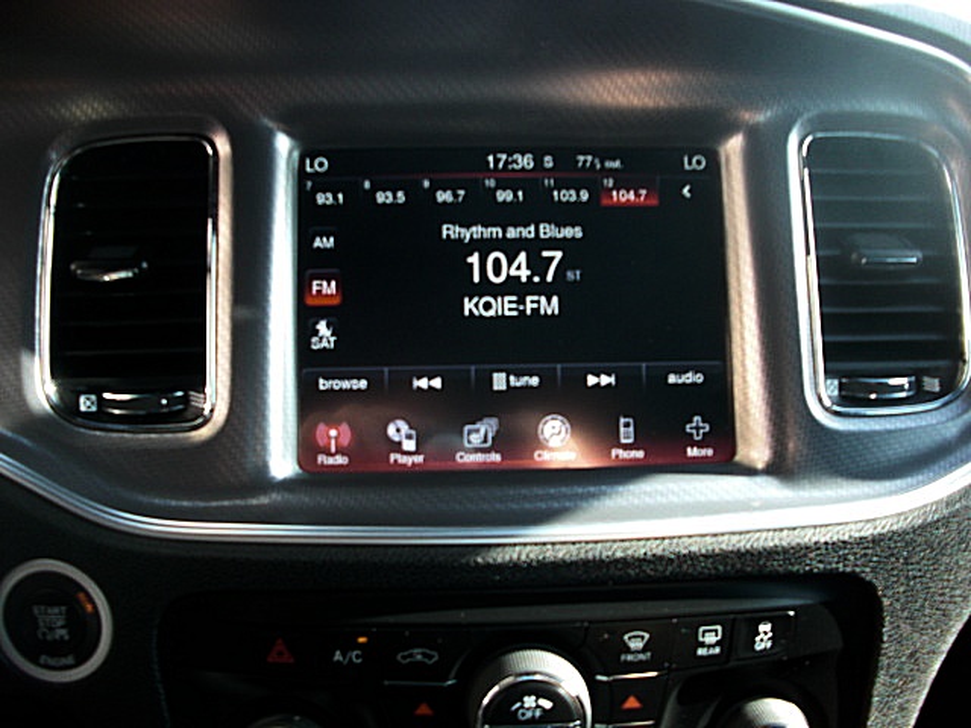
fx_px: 1010
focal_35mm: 36
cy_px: 364
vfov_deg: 39.7
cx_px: 486
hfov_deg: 51.4
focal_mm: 6.3
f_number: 2.8
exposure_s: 1/80
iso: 100
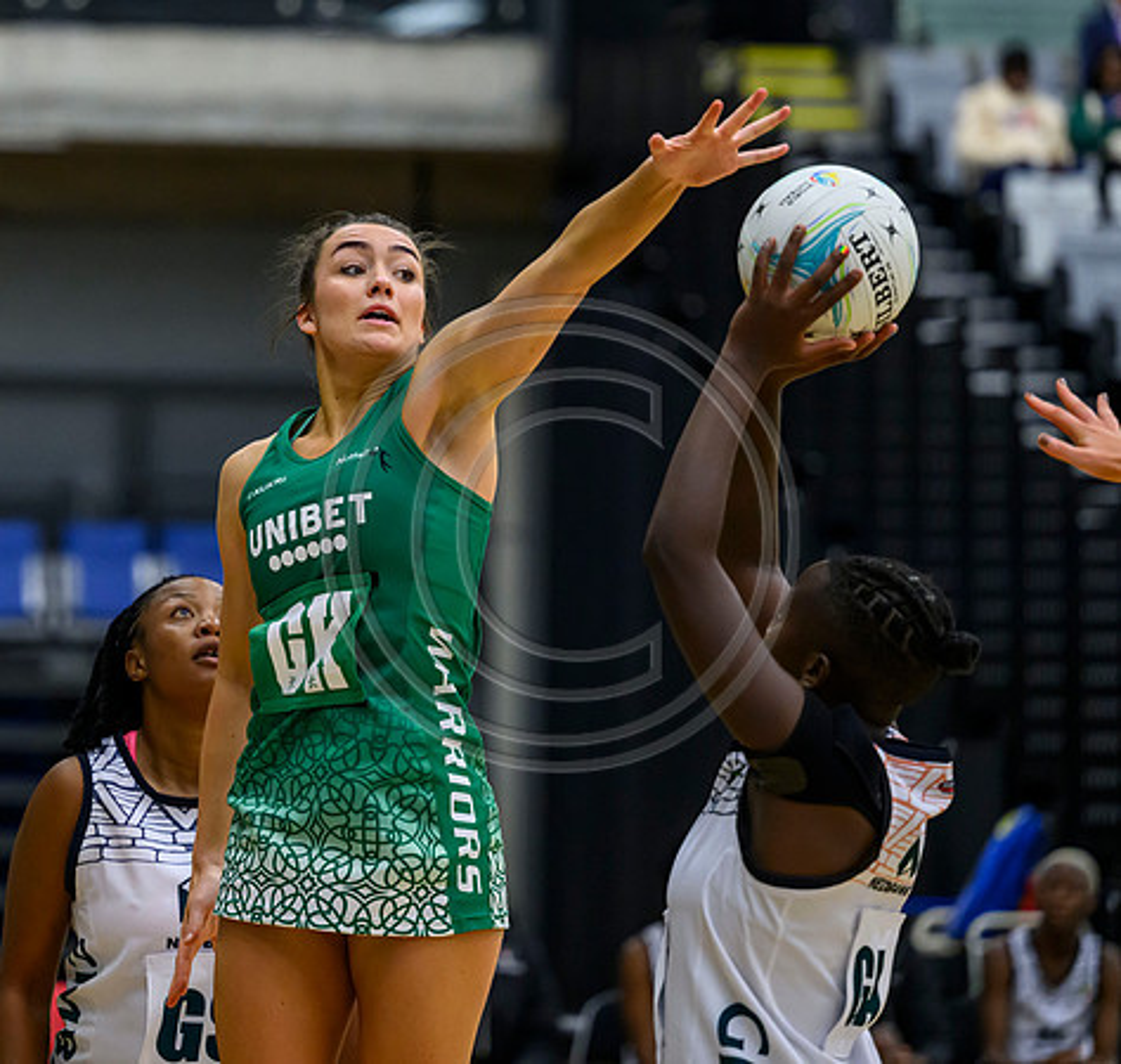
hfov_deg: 8.0
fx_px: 7999
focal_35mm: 224
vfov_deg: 7.6
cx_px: 277
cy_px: 424
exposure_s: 1/1000
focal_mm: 150
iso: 4000
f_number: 3.2
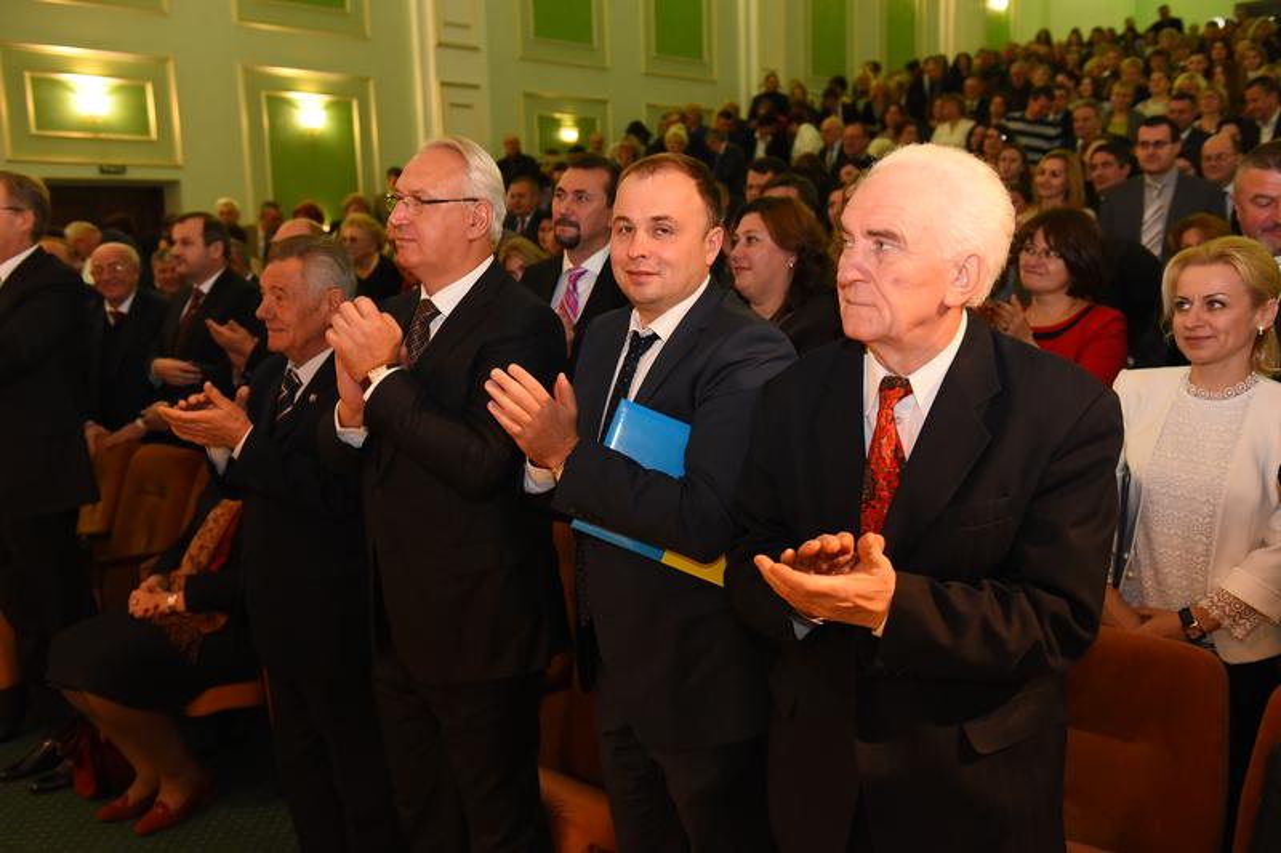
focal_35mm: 34
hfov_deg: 55.8
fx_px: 1210
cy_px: 426
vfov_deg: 38.9
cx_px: 640
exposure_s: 1/125
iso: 3200
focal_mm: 34
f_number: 4
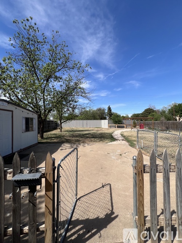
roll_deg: +0.1
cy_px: 122
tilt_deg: +0.2
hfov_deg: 89.9
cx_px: 91
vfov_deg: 106.2
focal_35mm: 13
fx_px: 91
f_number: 1.8
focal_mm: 1.57
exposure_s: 1/1553
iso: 32
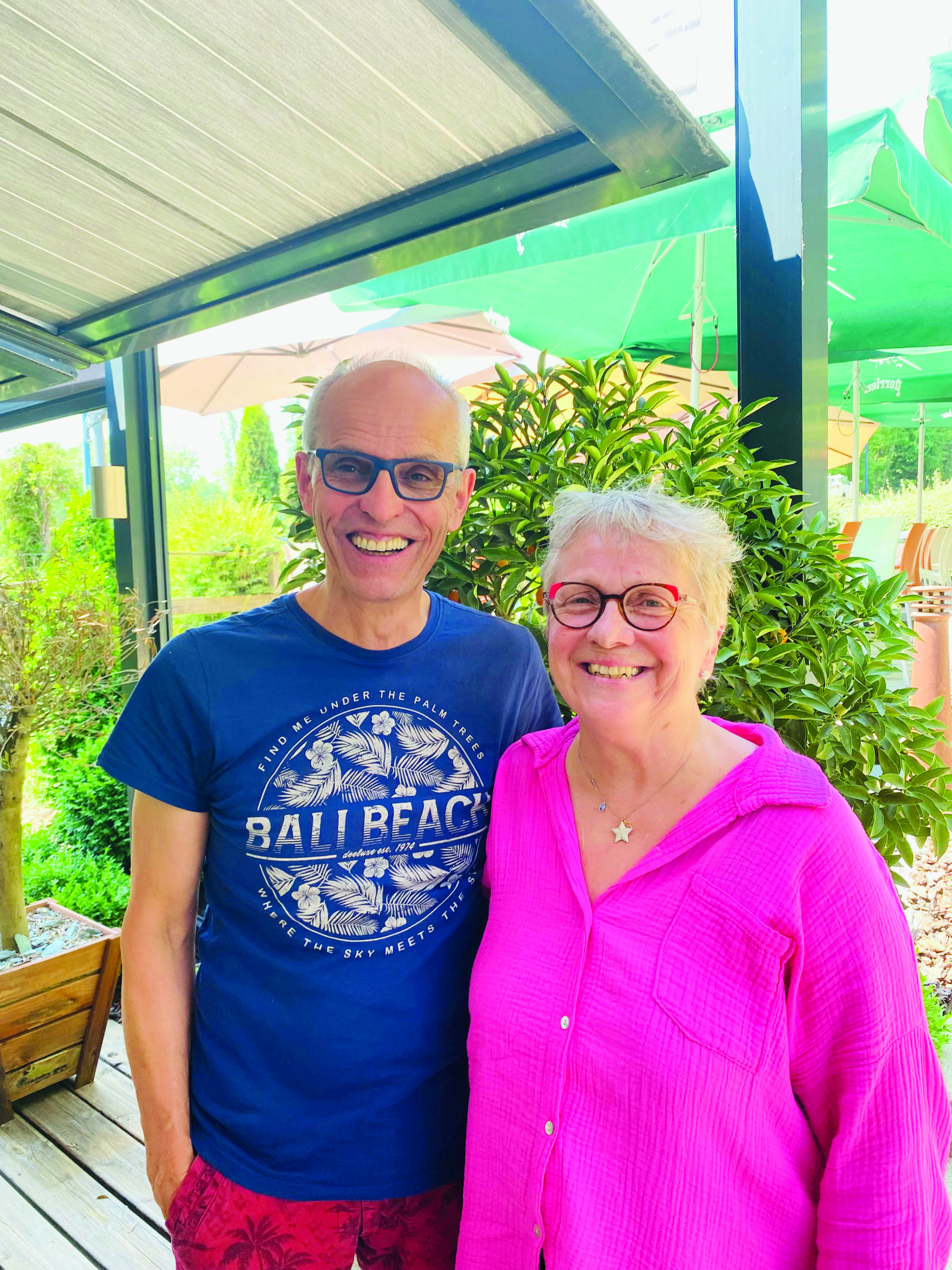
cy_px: 635
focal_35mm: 26
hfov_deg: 53.1
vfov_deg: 67.3
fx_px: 953
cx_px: 476
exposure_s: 1/121
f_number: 1.8
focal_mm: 4.25
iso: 40
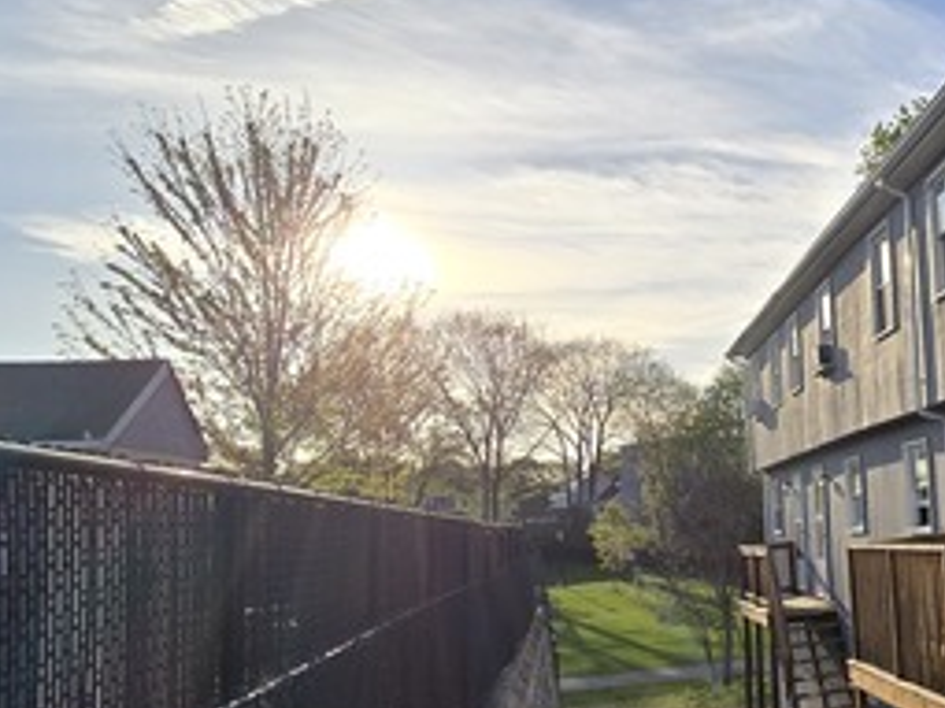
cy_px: 378
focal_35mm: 34
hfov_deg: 44.0
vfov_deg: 41.7
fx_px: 928
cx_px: 991
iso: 50
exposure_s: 1/2339
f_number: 2.2
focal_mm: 2.2
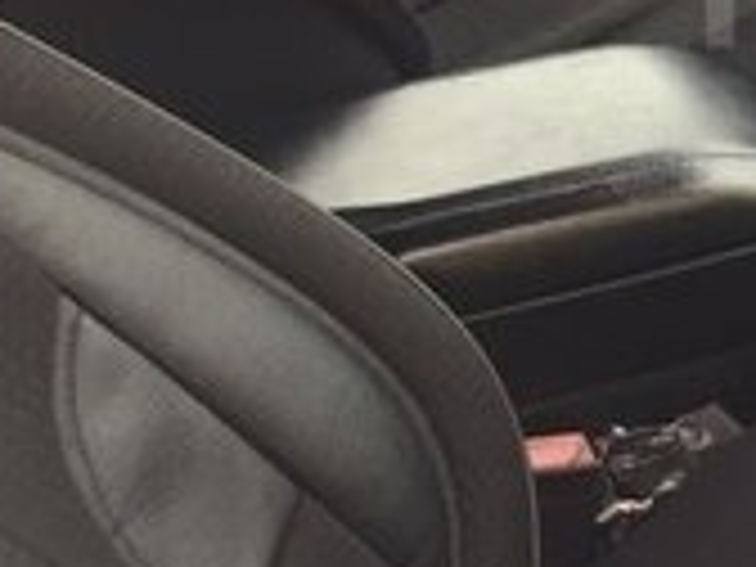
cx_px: 1130
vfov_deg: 12.8
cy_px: -20
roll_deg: +2.7
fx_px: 2490
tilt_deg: -25.2
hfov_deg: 15.9
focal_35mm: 114
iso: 32
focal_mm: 4.15
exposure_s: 1/33
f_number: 2.2
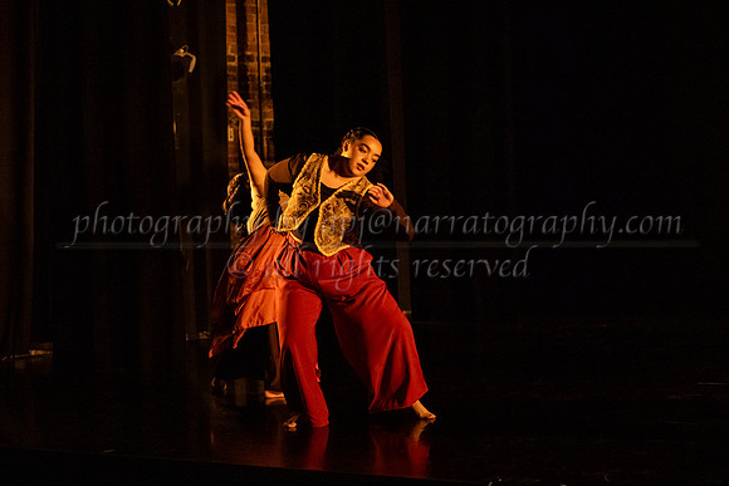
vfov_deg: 17.0
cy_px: 235
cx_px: 389
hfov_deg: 25.3
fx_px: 1623
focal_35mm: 80
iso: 4000
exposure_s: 1/400
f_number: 4
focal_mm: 75
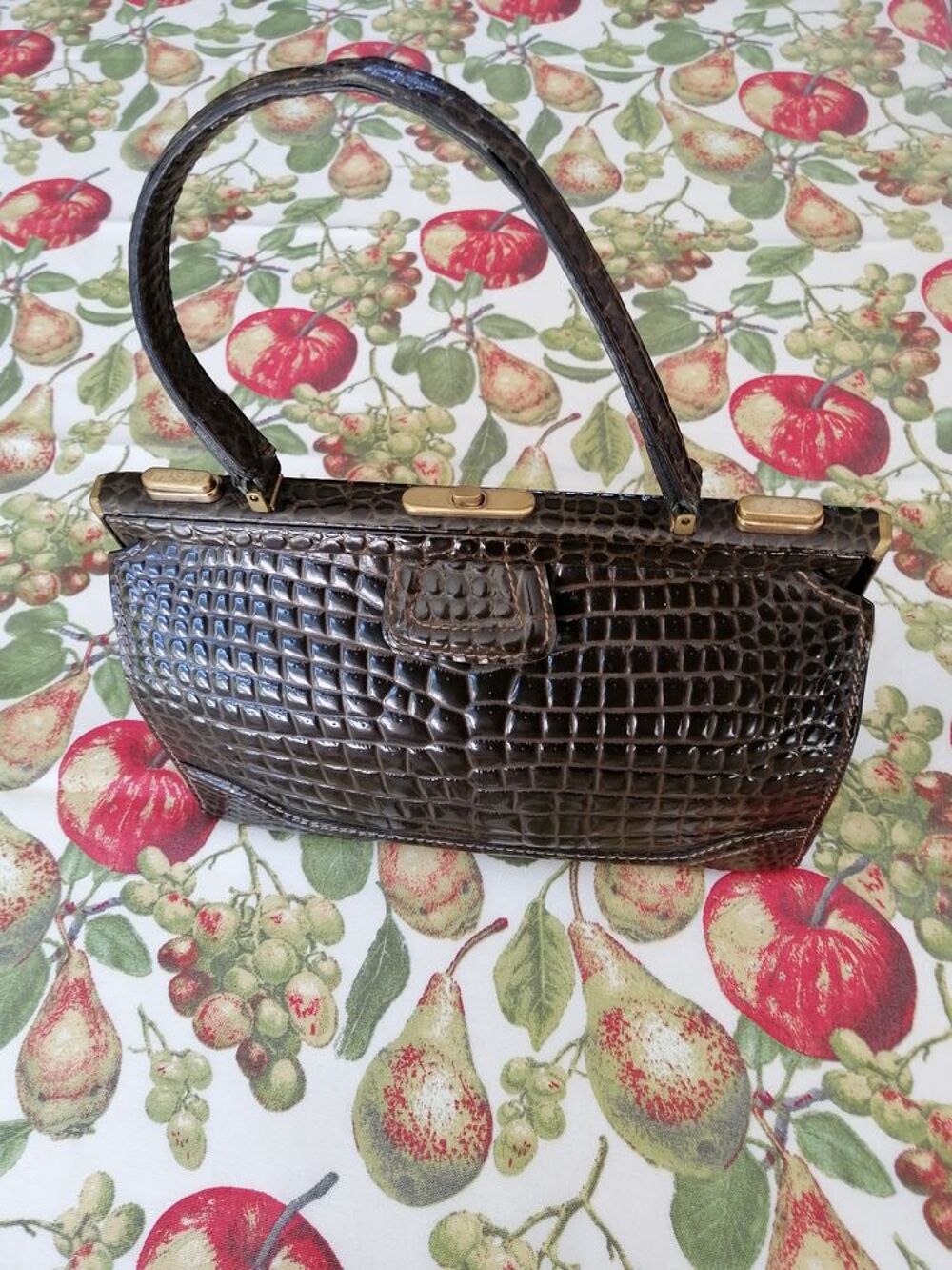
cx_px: 476
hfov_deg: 53.1
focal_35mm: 26
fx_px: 953
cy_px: 635
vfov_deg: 67.3
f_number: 1.8
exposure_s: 1/50
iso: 80
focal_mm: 3.95
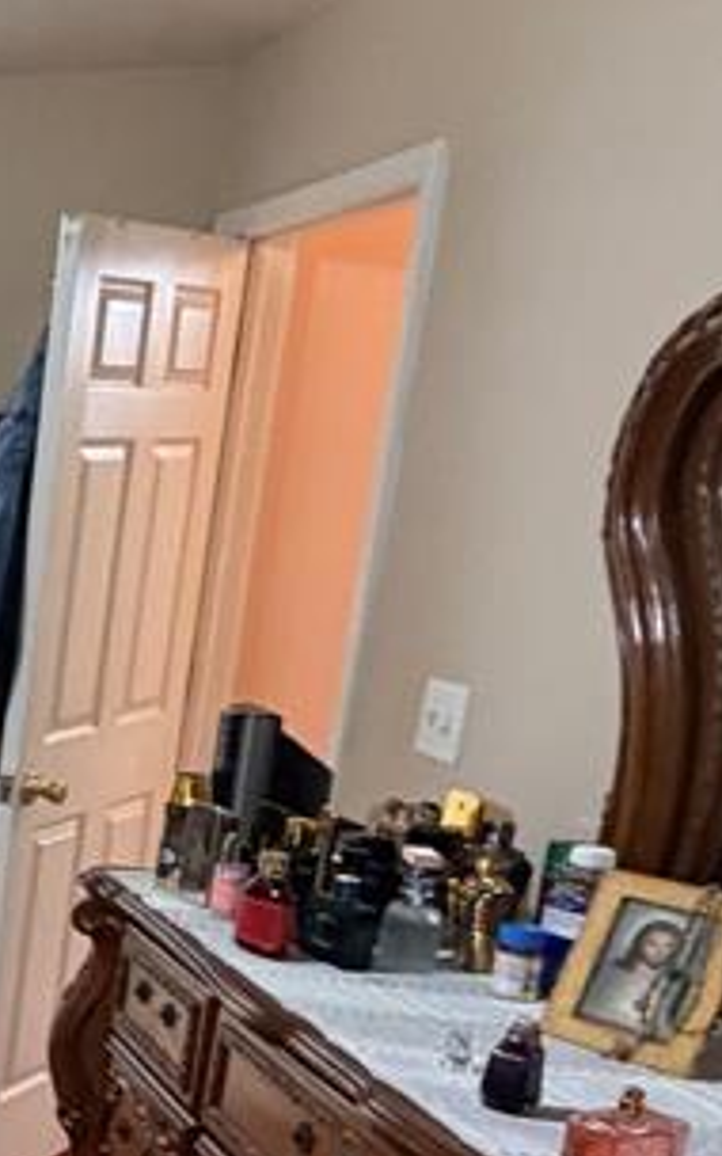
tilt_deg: -11.0
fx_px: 1574
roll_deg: +0.5
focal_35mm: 50
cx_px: -996
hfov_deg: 15.2
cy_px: 757
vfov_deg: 39.9
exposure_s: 1/60
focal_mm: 2.22
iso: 400
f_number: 2.2
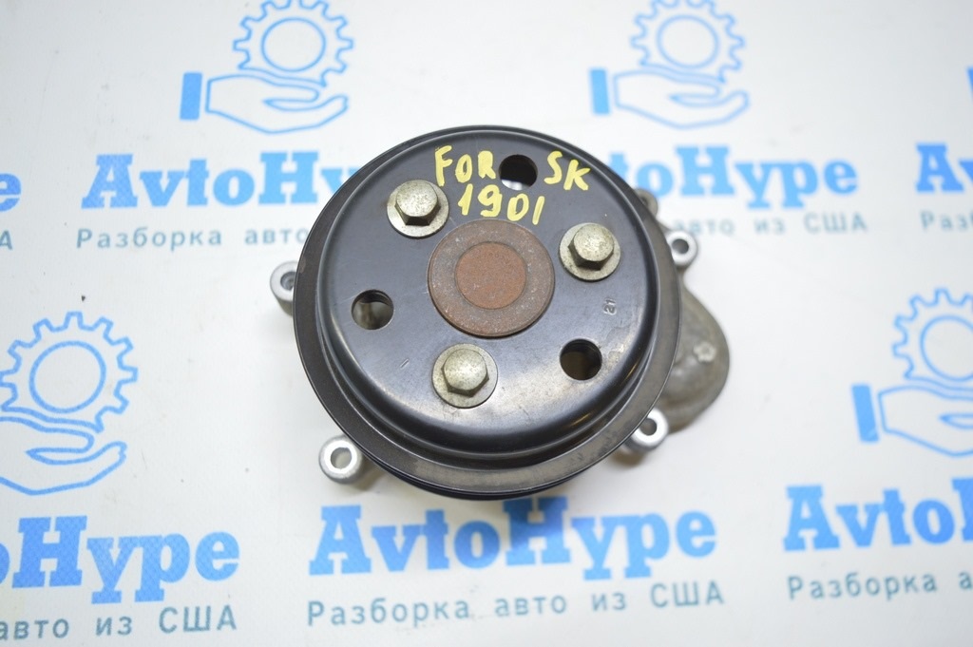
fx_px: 851
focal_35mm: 32
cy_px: 324
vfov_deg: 41.6
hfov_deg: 59.5
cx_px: 486
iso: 400
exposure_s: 1/40
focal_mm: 21
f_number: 3.8
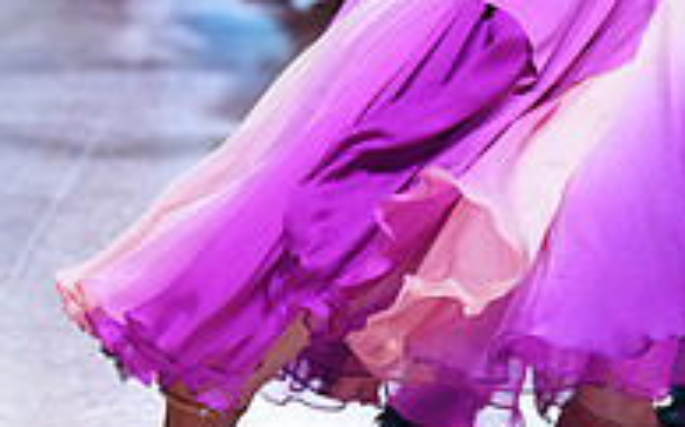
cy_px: -251
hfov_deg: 9.1
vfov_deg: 5.7
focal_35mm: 229
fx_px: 4273
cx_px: 542
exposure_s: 1/500
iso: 800
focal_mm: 75
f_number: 2.8
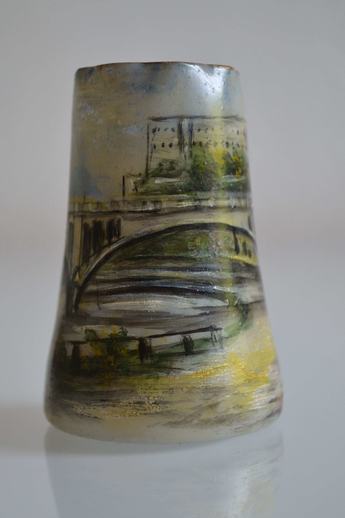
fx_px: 1164
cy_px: 258
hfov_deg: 16.9
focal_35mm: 81
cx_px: 172
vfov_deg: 25.1
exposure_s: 1/50
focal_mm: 44
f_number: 5.3
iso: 400
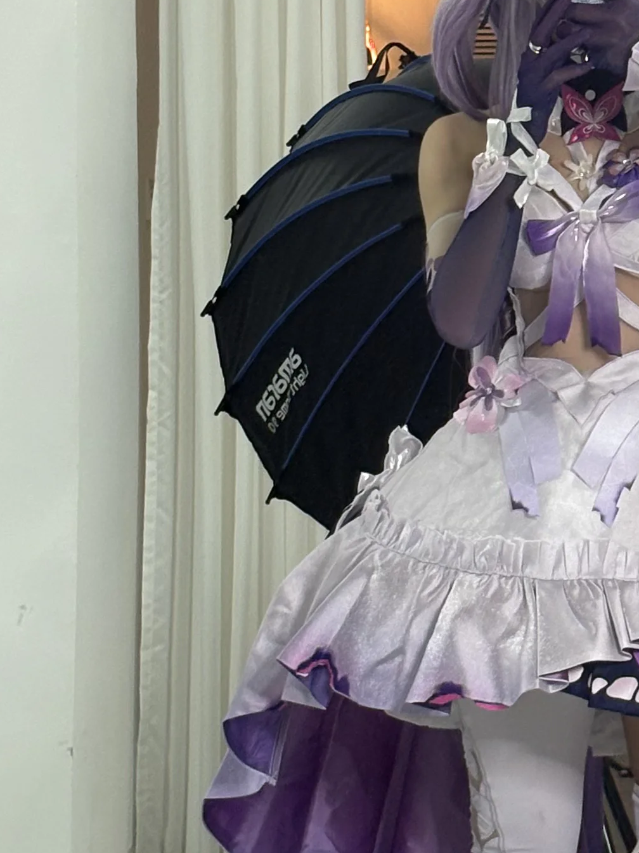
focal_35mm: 156
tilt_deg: -11.1
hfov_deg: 9.5
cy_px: 336
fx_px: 3840
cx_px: 585
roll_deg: +0.2
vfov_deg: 12.7
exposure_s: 1/50
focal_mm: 5.96
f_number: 1.6
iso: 125
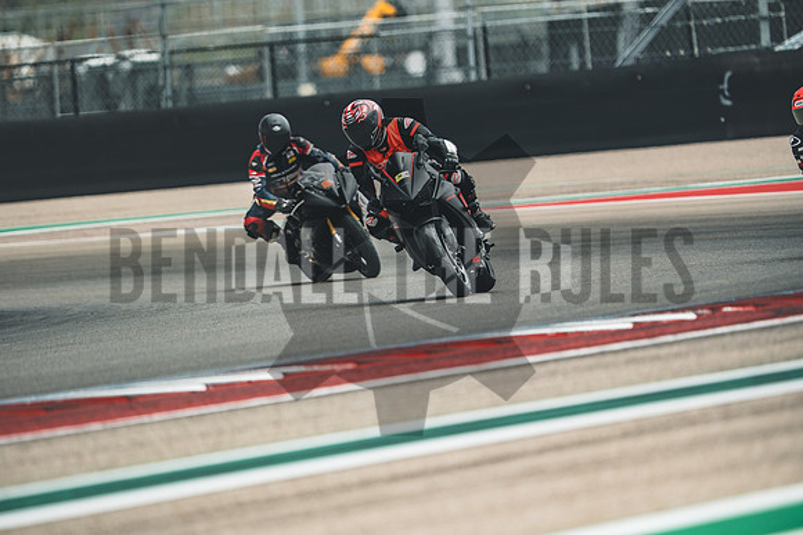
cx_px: 402
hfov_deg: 4.9
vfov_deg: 3.3
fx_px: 9370
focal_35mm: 420
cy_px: 268
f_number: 2.8
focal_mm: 280
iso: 400
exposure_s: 1/1600
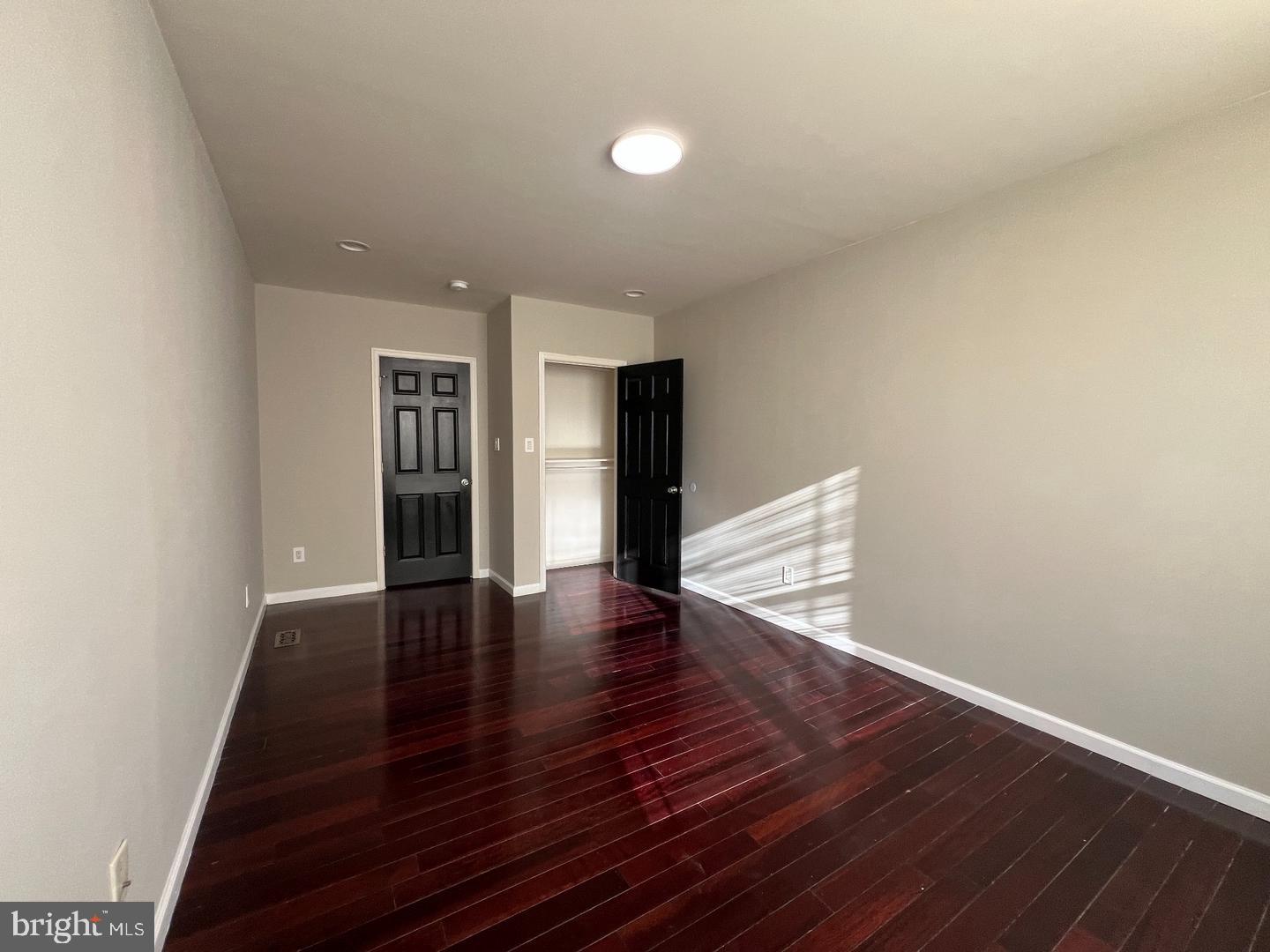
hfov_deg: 106.2
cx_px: 635
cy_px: 476
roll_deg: -0.1
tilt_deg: -3.9
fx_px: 477
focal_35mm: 13
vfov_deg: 89.9
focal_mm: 1.57
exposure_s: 1/99
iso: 80
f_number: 1.8
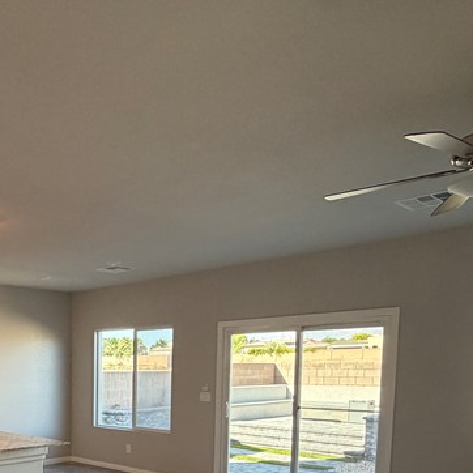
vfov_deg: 43.6
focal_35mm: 35
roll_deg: +0.4
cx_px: 51
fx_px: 541
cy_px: 416
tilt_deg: -4.7
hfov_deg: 43.3
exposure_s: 1/120
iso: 200
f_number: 2.2
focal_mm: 2.22
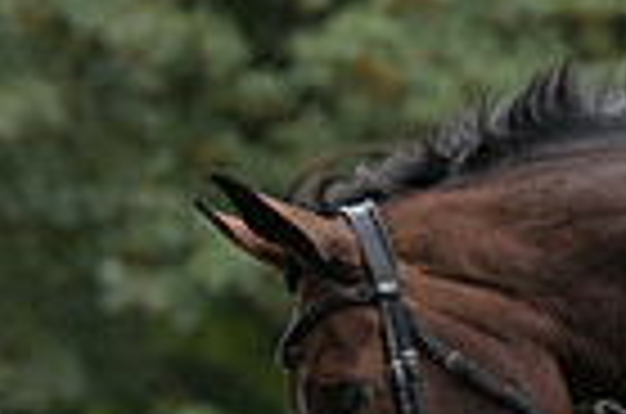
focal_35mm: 774
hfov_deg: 2.7
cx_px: 1157
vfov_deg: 1.8
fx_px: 13428
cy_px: 164
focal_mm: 185
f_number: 5.6
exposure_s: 1/1250
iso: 1800
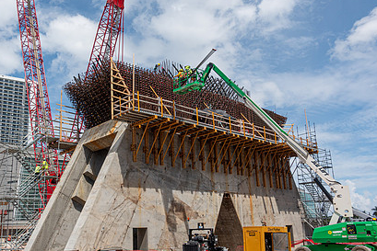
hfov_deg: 55.4
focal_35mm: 34
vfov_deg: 38.8
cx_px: 154
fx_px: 356
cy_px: 143
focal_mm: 8.8
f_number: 4.5
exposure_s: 1/160
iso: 125
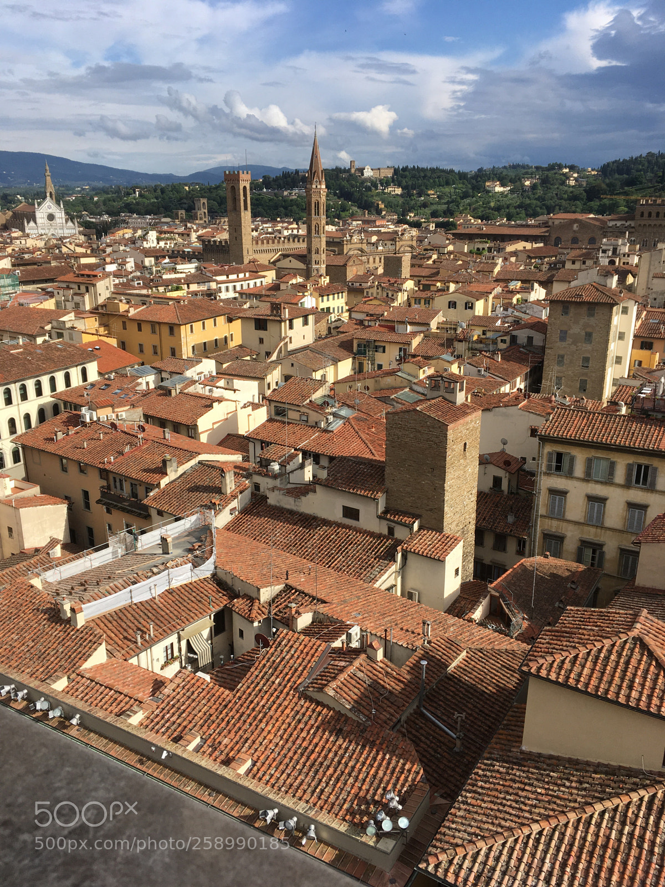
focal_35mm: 29
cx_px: 332
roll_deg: +0.8
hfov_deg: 48.2
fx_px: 743
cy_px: 444
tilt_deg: -18.1
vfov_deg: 61.7
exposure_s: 1/1876
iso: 25
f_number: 2.2
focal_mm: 4.15
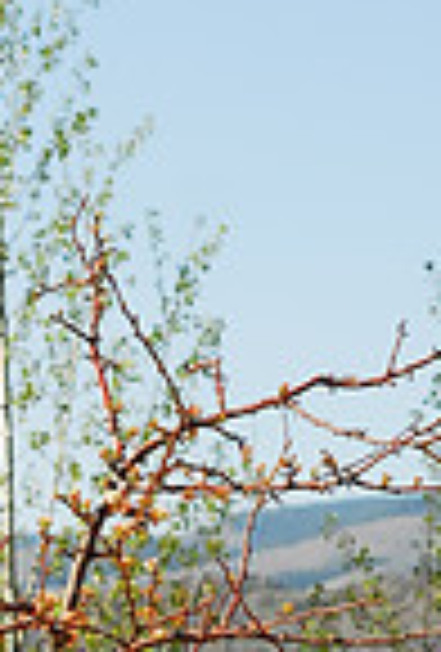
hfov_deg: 4.6
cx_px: 2
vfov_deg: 6.8
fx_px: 5442
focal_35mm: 299
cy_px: 751
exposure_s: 1/320
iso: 100
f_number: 6.3
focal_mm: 50
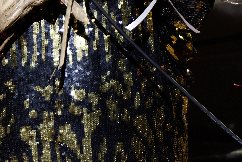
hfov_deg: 1.8
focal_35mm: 1177
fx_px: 7911
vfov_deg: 1.2
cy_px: -41
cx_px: -24
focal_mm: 200
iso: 500
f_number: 2.8
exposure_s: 1/400
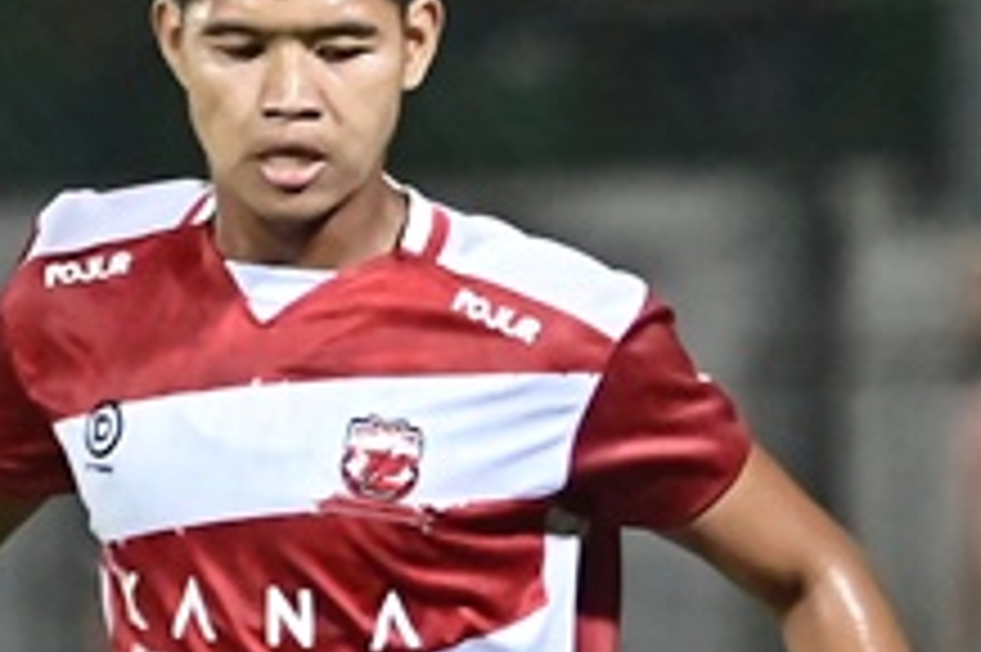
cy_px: 965
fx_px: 19986
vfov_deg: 1.9
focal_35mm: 734
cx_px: 1008
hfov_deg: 2.8
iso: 2000
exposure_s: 1/1250
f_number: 2.8
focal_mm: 160
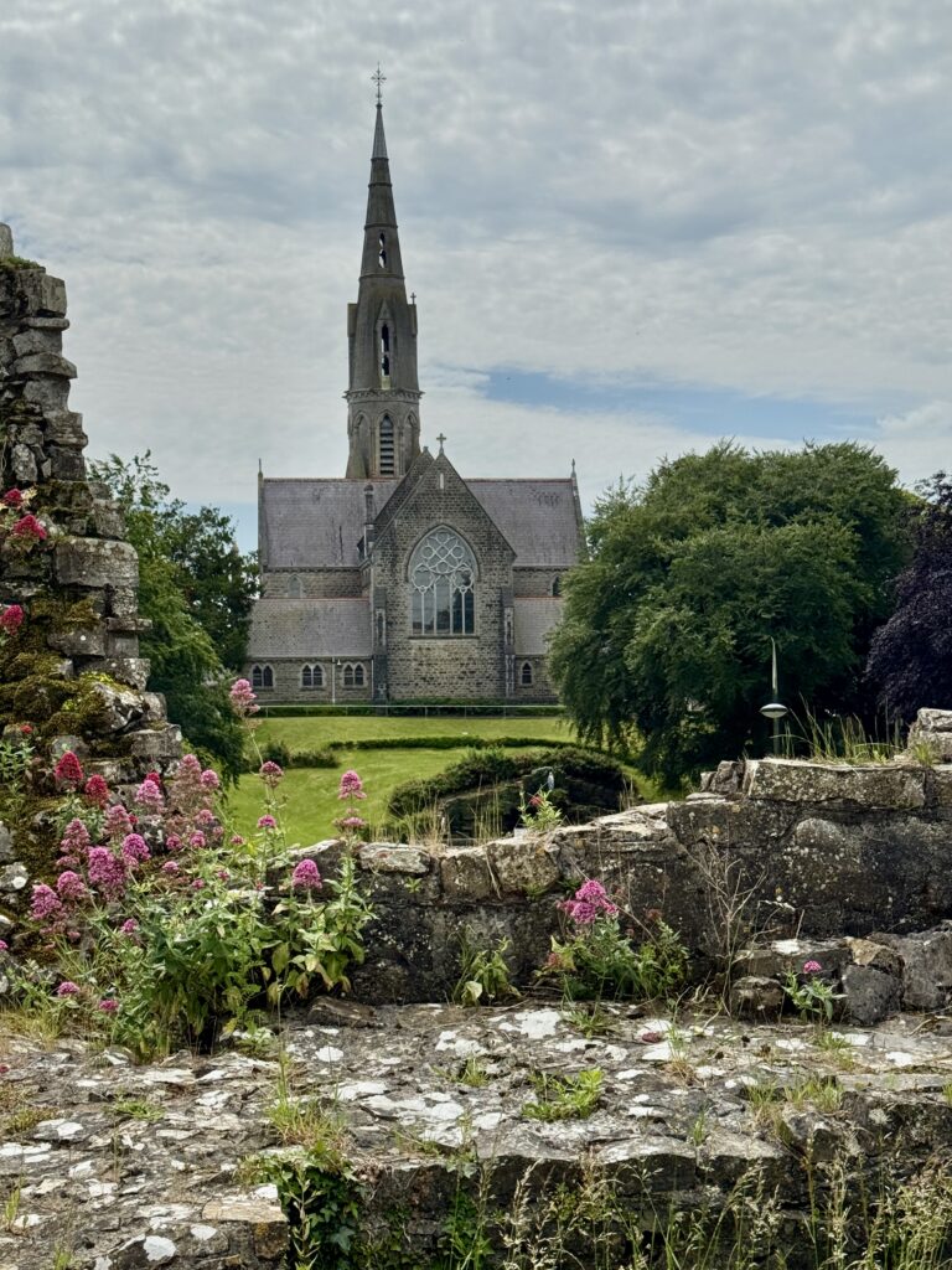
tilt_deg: +1.3
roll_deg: -1.6
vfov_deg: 39.7
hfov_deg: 30.3
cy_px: 635
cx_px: 476
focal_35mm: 48
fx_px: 1760
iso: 64
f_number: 1.78
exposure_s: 1/10526
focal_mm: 6.76
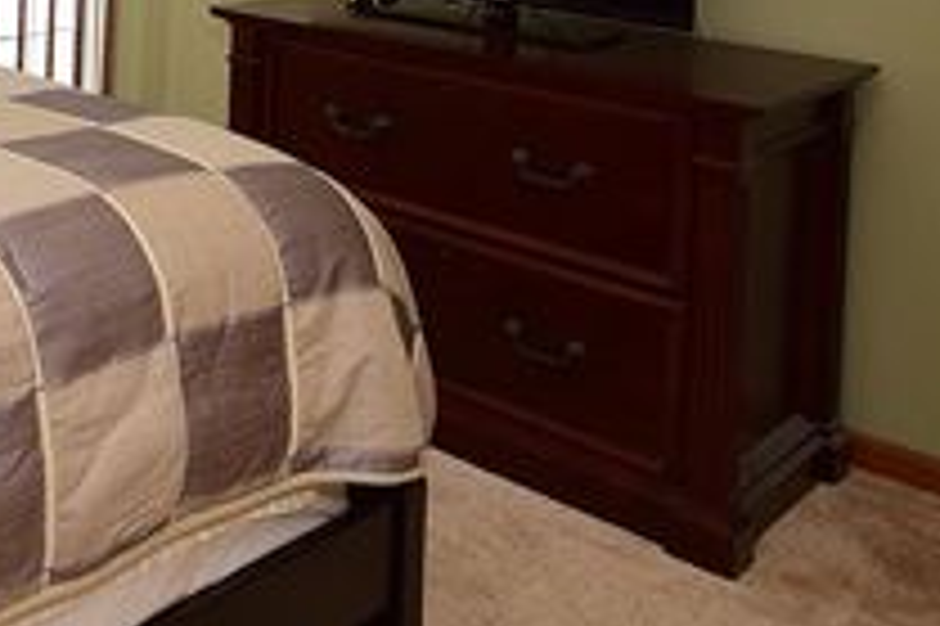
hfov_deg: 32.1
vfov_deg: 23.7
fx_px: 1318
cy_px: -173
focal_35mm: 51
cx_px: -207
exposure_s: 1/60
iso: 640
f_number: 6.3
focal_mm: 11
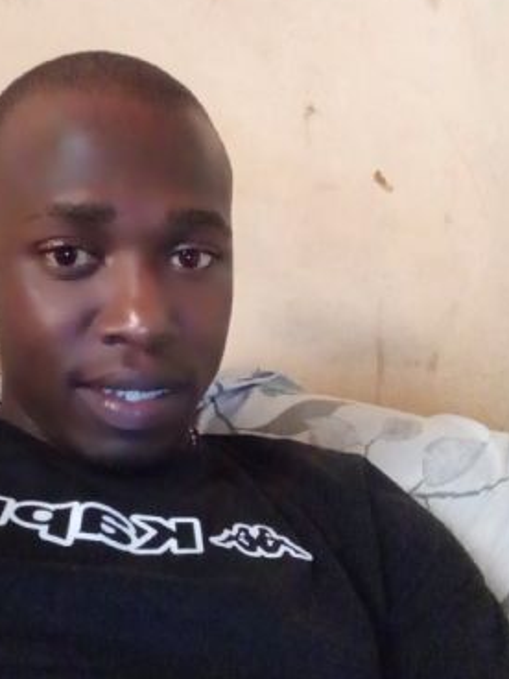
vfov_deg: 42.9
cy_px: 349
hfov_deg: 32.8
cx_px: 225
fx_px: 863
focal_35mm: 44
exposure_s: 1/10
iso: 1850
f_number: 2.2
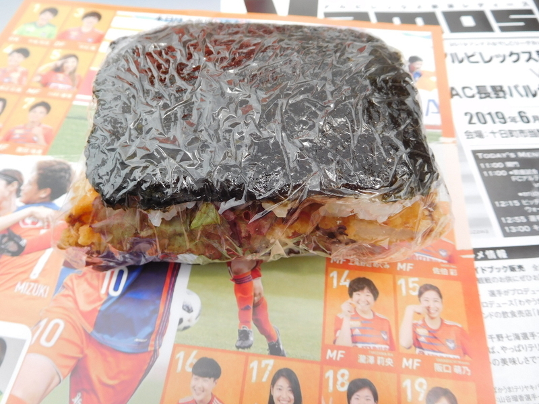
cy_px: 202
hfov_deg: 69.4
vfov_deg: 54.9
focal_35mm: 25
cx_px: 270
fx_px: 389
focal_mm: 4.5
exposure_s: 1/640
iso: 125
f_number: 3.4
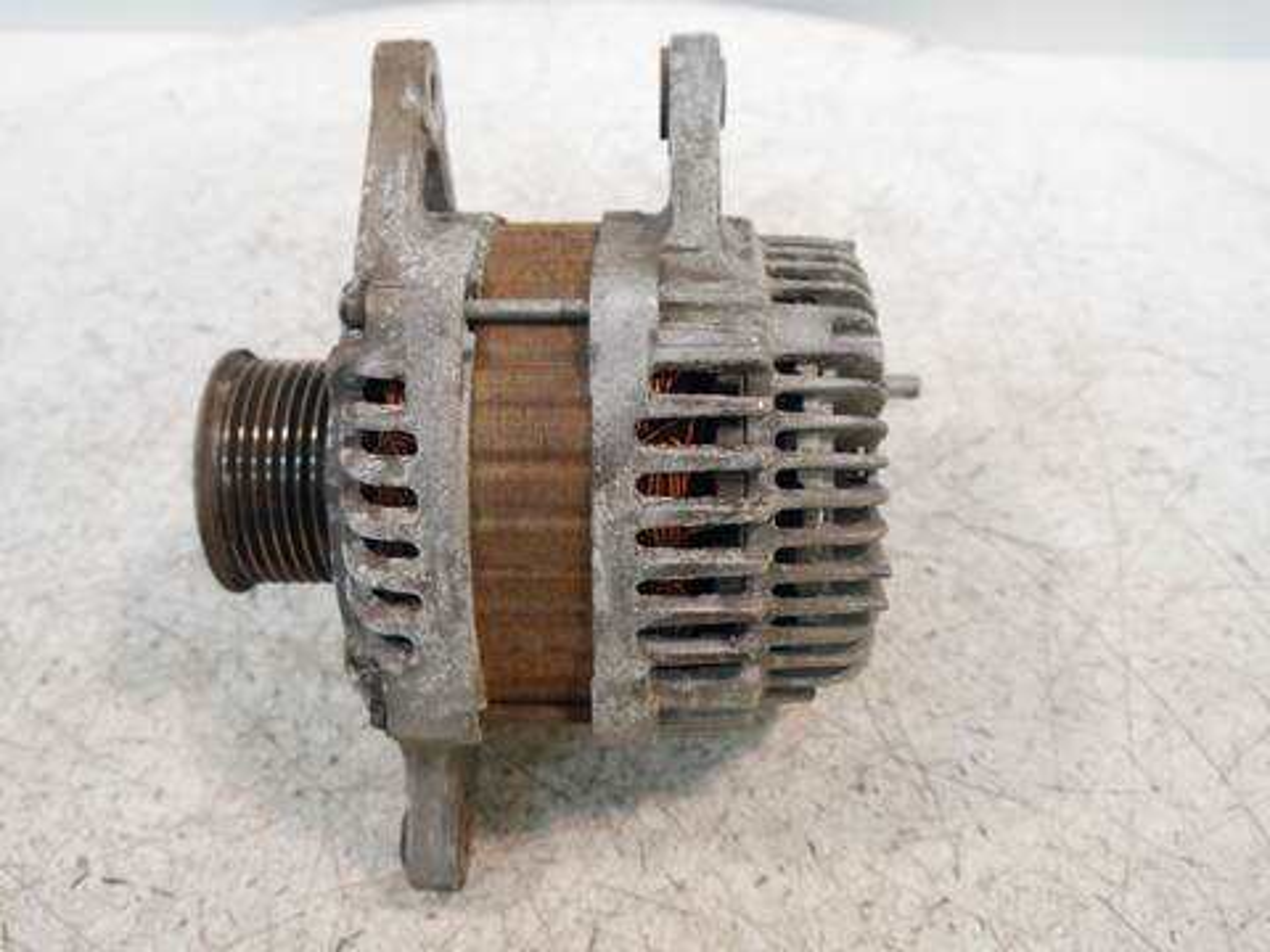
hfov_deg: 56.8
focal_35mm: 32
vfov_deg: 44.2
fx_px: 1174
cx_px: 635
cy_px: 476
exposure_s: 1/60
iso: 640
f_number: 3.8
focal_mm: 16
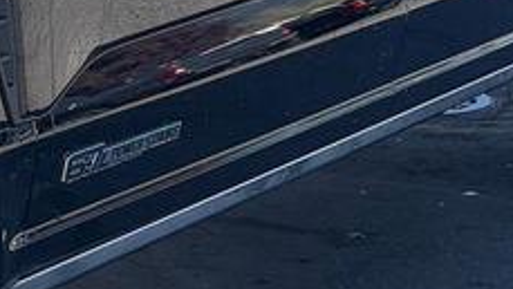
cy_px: -249
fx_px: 2150
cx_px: -363
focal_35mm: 158
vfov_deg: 7.4
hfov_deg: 12.6
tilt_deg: -3.7
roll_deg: +2.4
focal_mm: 5.96
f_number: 1.6
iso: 50
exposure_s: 1/1217
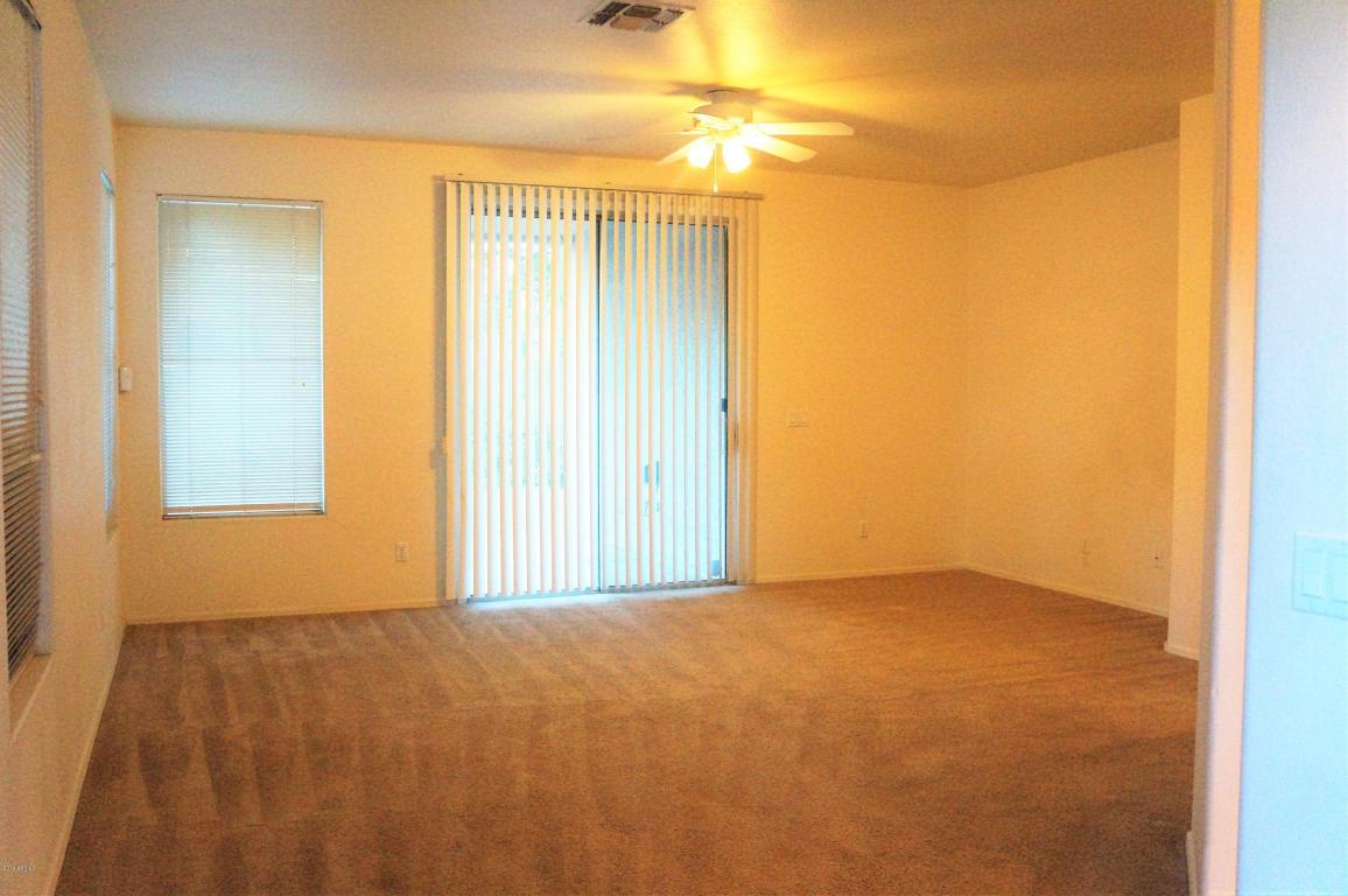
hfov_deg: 62.0
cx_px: 674
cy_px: 448
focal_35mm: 30
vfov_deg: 43.5
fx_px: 1122
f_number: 4
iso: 2500
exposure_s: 1/160
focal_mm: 20
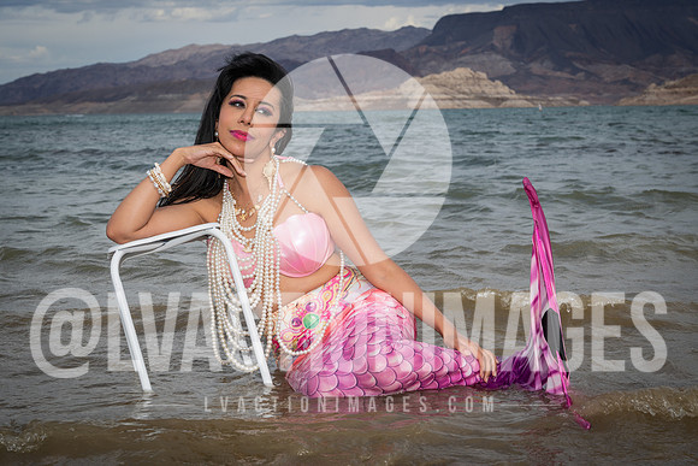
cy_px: 242
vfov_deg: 21.1
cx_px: 366
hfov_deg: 31.1
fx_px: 1253
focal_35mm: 65
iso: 64
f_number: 10
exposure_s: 1/250
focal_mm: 61
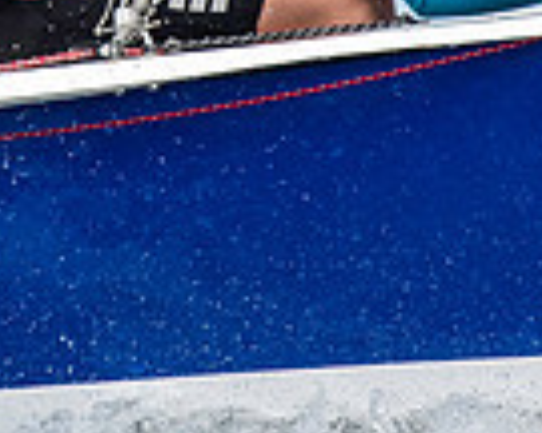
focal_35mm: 1820
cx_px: 120
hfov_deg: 1.1
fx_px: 29195
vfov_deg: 0.9
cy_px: -279
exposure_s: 1/2000
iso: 500
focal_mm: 300
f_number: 5
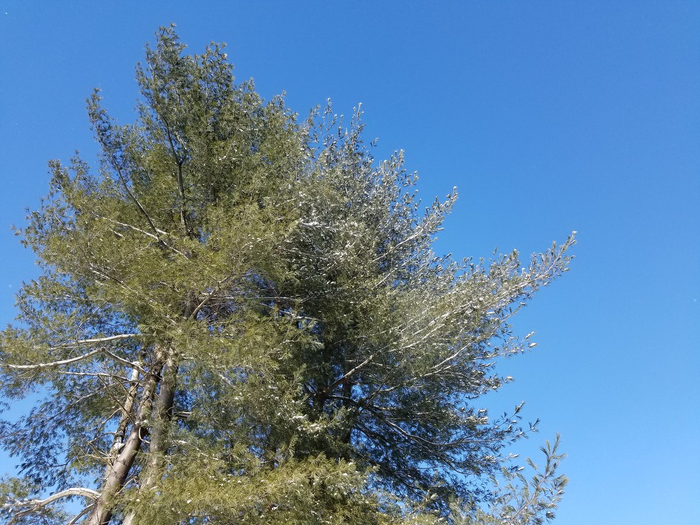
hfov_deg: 67.3
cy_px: 262
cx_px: 350
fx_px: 526
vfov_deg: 53.0
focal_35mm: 26
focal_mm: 4.2
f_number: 1.7
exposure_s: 1/1432
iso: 50
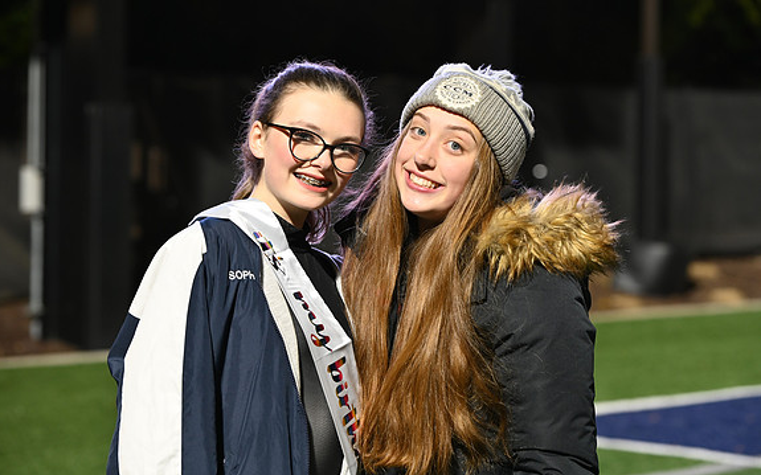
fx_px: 2343
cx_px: 380
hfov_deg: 18.4
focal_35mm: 113
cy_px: 234
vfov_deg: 11.6
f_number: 4
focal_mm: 110
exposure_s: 1/60
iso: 800
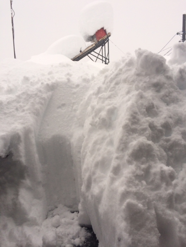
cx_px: 93
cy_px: 124
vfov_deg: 60.0
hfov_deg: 46.8
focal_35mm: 30
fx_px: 215
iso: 40
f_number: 2.2
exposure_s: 1/3425
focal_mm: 4.12
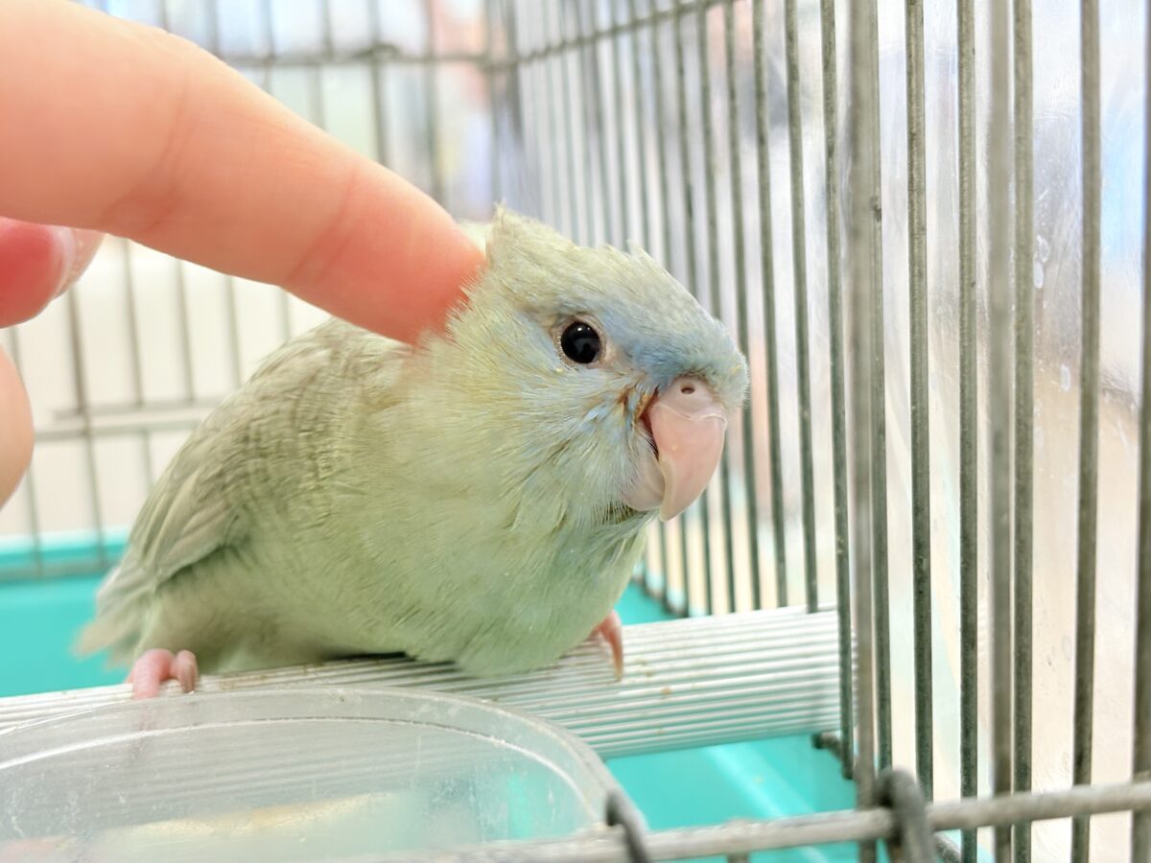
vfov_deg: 28.0
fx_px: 1729
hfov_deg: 36.8
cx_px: 576
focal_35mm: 52
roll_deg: +3.8
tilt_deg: -7.9
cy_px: 432
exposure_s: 1/50
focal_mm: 5.96
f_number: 1.6
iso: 100
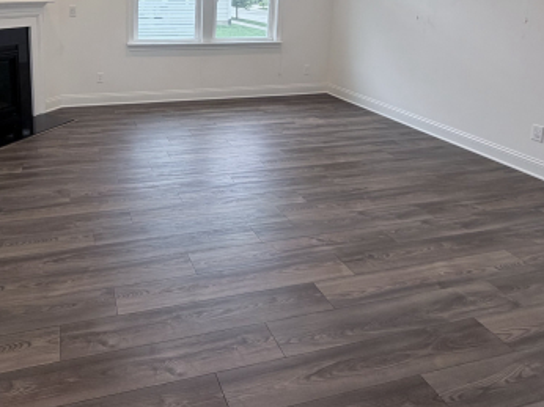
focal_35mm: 27
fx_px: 424
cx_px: 169
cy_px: 53
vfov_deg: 47.0
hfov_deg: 63.2
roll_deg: +1.2
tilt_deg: -7.6
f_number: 2.2
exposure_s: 1/120
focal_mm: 2.22
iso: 100
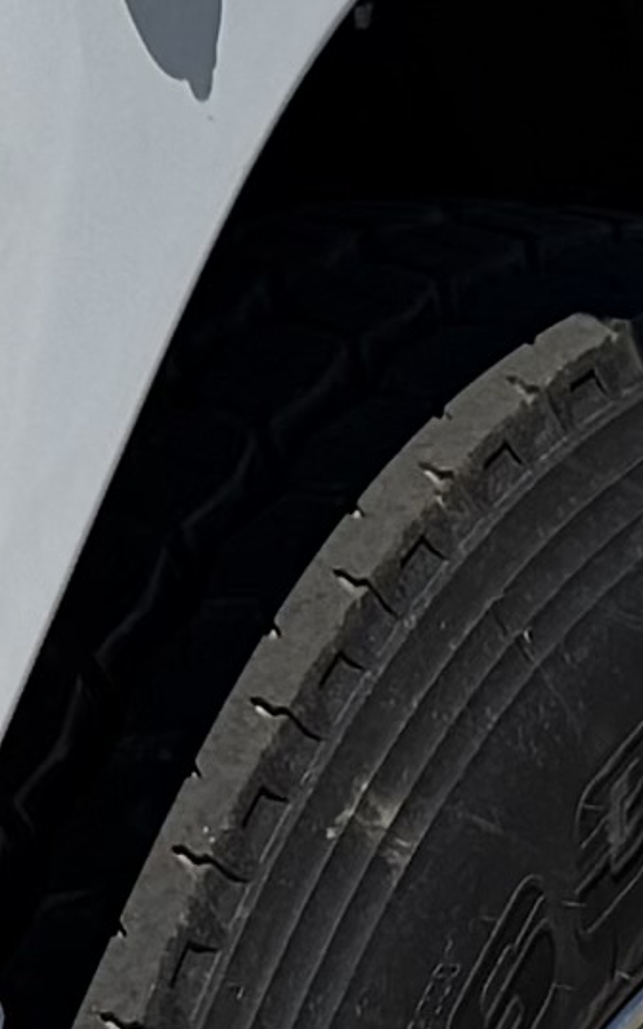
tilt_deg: -1.4
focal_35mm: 270
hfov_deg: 4.8
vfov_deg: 7.6
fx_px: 7574
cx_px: -124
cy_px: -616
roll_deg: +1.0
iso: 80
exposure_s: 1/8130
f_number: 1.78
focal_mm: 6.76
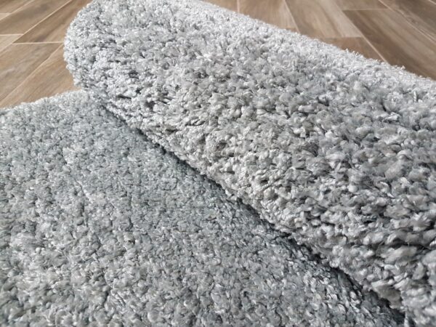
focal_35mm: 26
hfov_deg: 67.3
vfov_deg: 53.1
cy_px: 164
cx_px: 218
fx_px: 327
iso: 200
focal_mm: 4.2
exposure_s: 1/60
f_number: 1.7
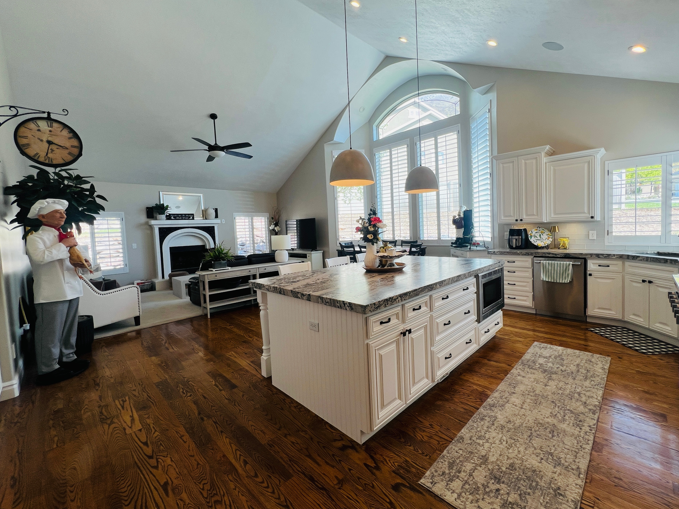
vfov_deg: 85.6
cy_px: 243
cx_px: 360
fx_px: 275
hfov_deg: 101.9
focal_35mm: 14
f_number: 1.8
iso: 32
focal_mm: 1.57
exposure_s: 1/124
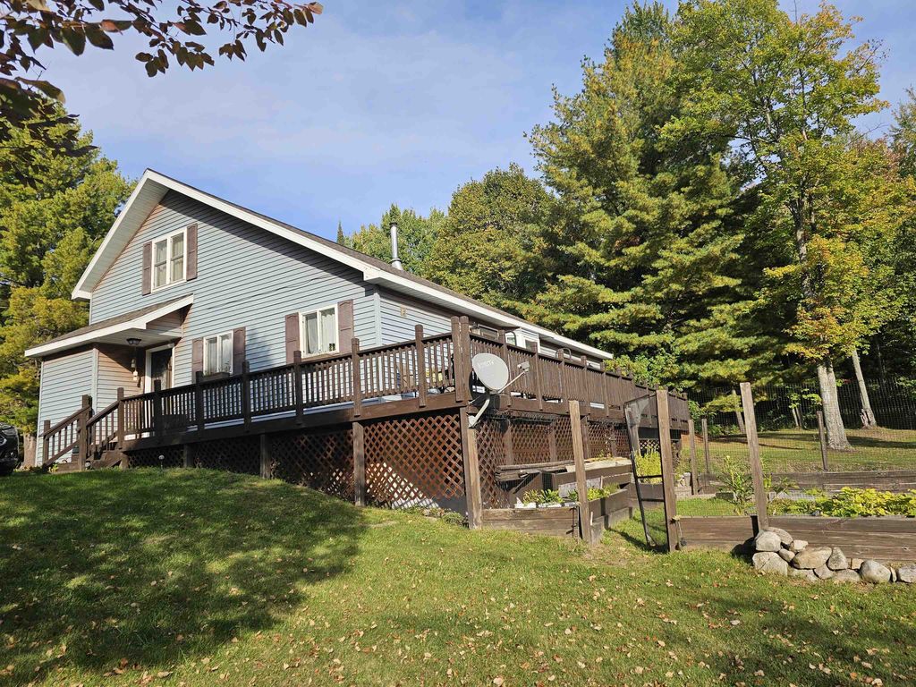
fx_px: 609
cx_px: 458
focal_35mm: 23
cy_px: 344
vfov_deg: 58.9
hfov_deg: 73.9
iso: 10
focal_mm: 6.3
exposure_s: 1/572
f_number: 1.7
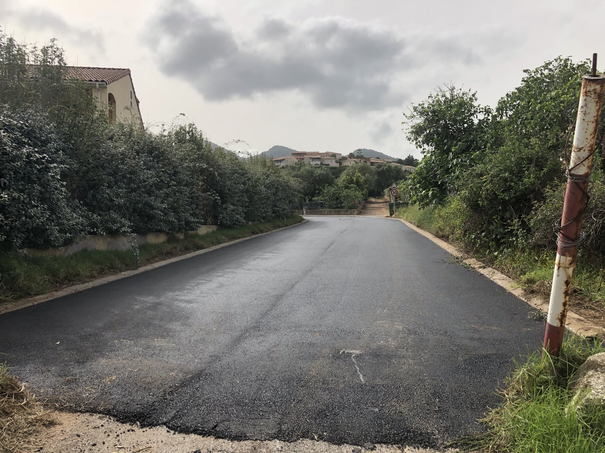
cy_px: 226
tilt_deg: +1.7
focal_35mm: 28
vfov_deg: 49.7
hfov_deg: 63.4
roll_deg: +1.9
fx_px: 489
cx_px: 302
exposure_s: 1/2404
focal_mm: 4
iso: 20
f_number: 1.8
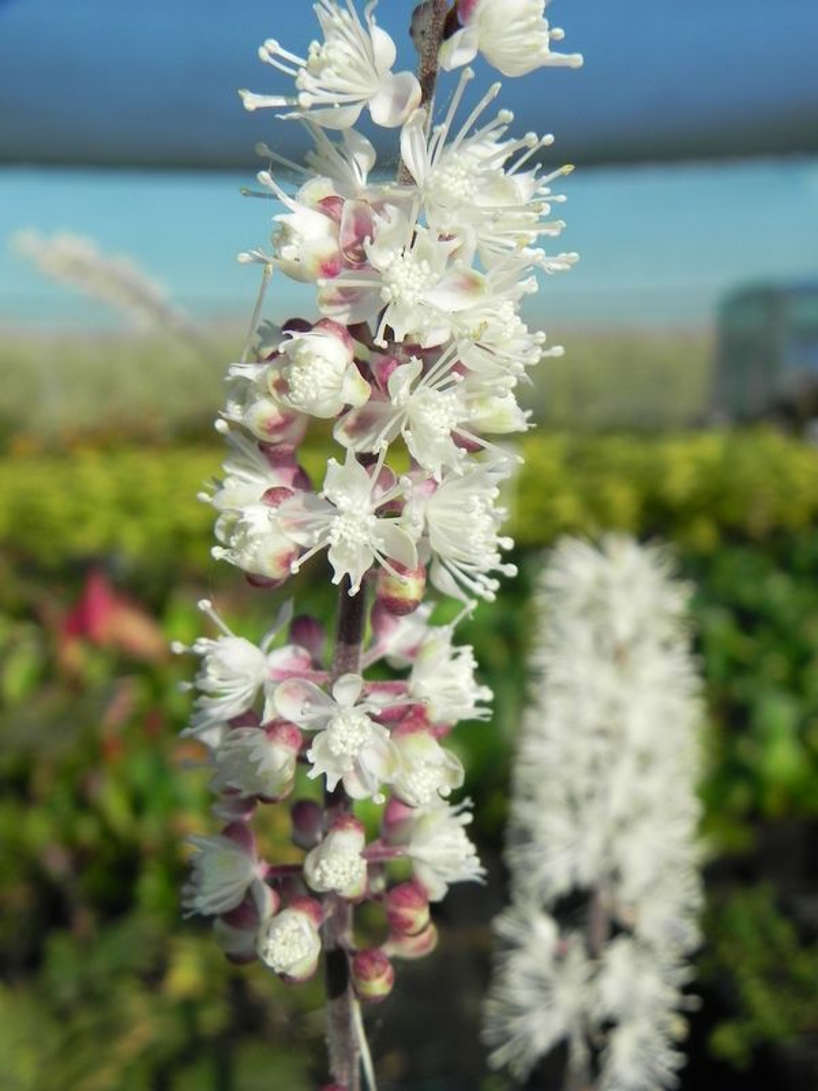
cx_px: 409
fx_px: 1166
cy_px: 546
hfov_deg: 38.7
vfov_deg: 50.1
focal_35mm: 37
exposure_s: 1/1250
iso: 160
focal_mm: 6.6
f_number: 3.5
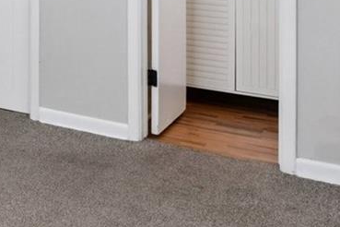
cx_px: -160
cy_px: -68
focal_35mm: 65
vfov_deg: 19.3
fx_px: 614
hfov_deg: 24.5
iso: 400
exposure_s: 1/25
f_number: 11
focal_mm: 15
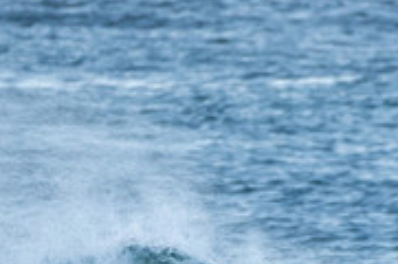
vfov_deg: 0.6
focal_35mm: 2409
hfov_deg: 0.9
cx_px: 246
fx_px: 26586
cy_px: 364
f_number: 5.6
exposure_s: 1/400
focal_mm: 500
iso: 450
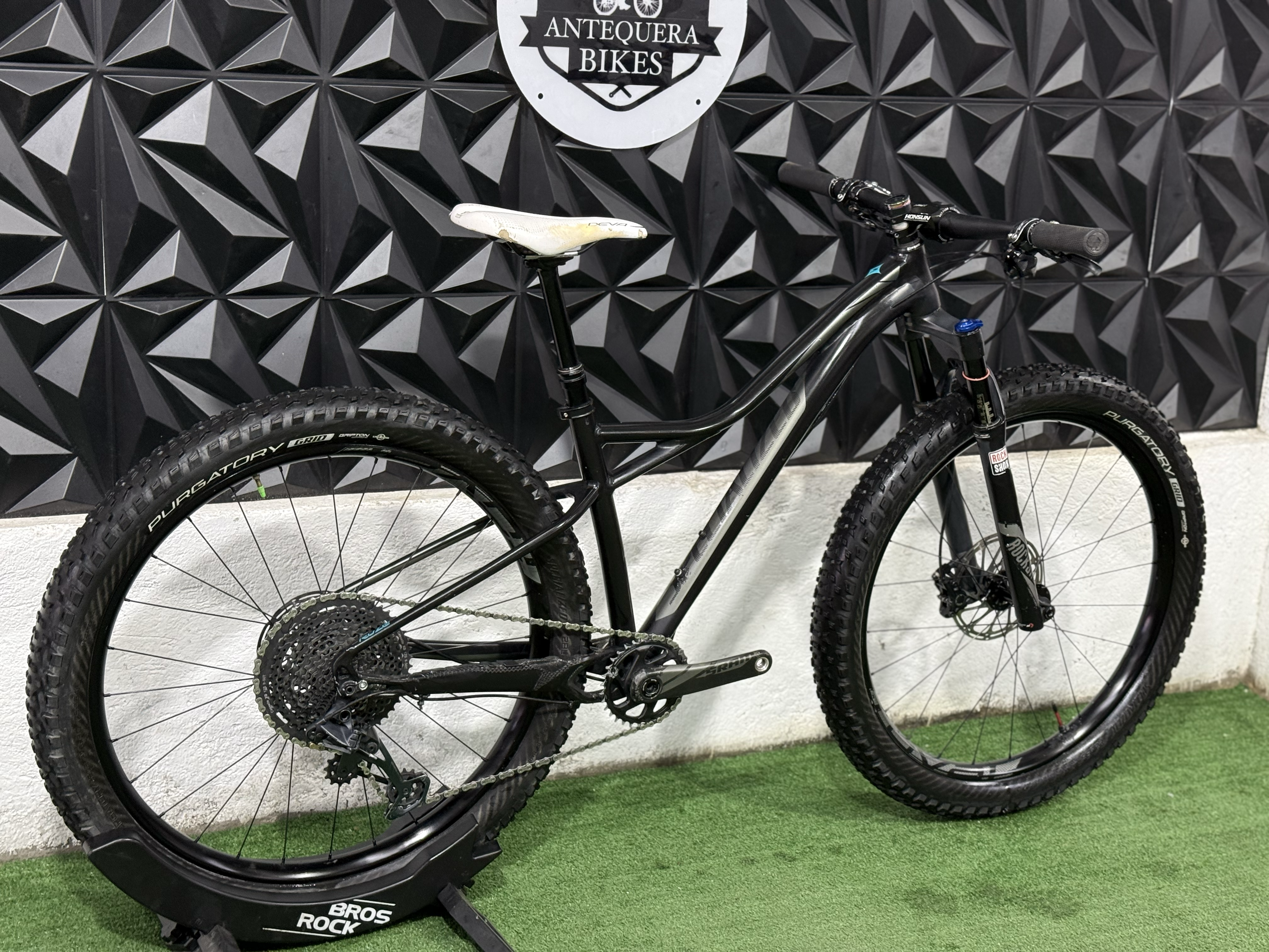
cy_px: 476
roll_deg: -3.5
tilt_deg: -14.9
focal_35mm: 48
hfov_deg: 39.7
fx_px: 1760
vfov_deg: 30.3
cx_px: 634
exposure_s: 1/60
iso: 200
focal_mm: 6.76
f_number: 1.78
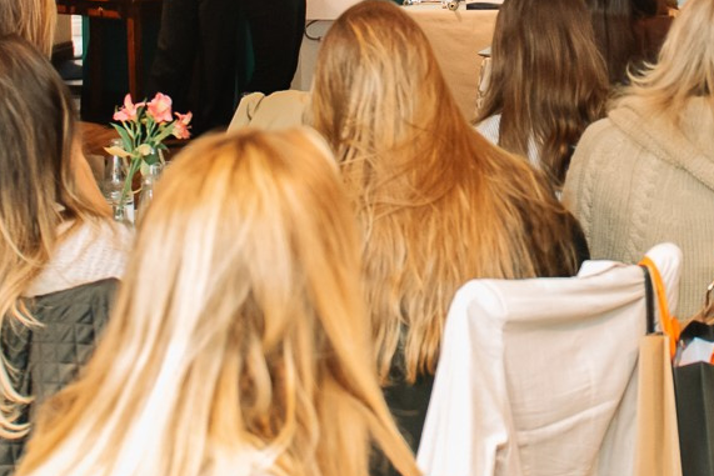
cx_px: 647
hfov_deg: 20.6
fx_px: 1924
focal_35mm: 97
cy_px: -153
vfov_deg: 13.6
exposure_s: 1/100
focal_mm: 24
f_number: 2.8
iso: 2500
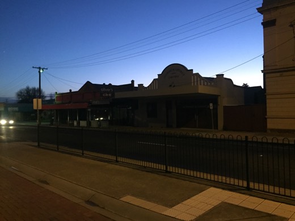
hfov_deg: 61.7
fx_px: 247
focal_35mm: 29
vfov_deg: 48.2
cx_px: 148
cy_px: 110
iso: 400
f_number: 2.2
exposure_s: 1/15
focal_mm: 4.15
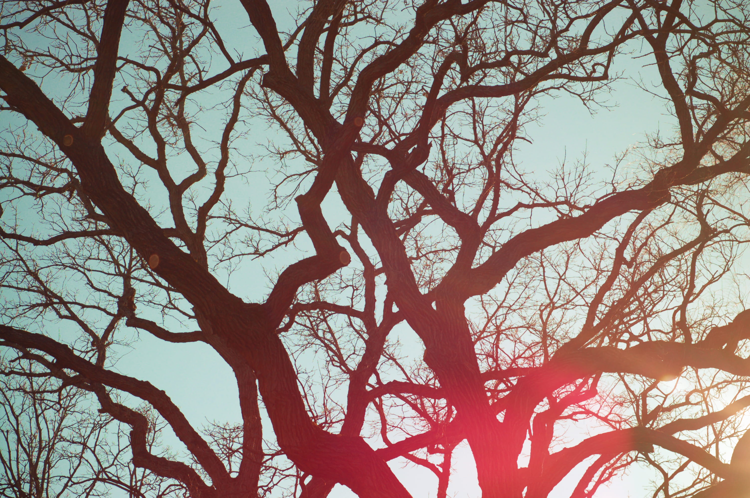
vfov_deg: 18.1
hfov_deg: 27.0
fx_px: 1561
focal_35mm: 75
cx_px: 375
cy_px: 249
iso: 200
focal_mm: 50
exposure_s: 1/320
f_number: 10
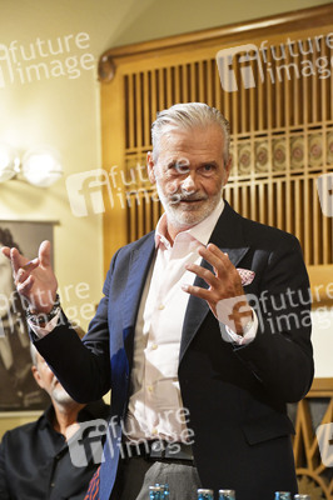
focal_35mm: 140
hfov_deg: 9.8
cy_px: 250
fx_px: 1946
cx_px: 166
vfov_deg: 14.7
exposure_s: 1/160
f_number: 5.6
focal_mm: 140
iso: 2500
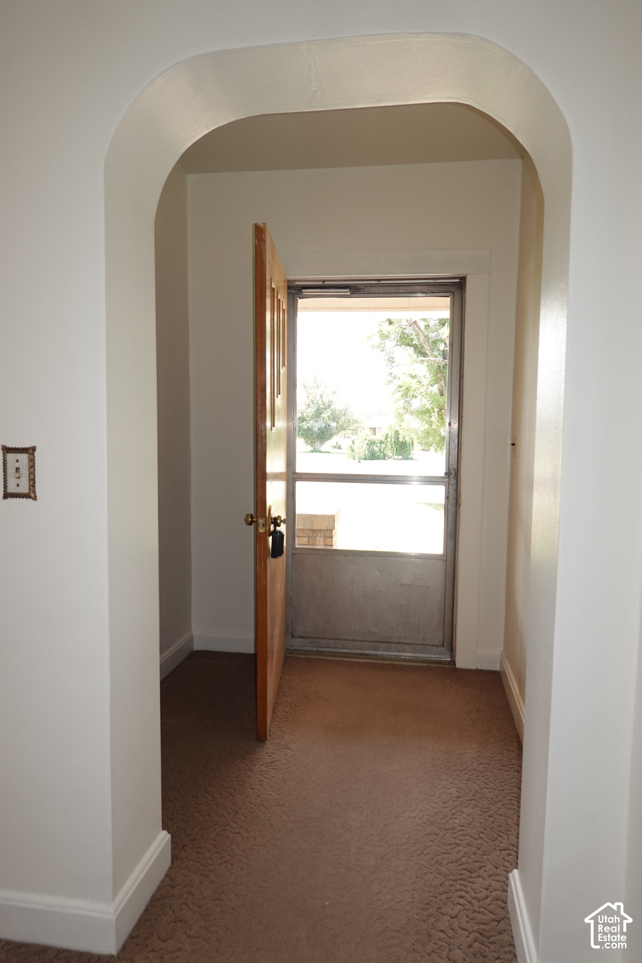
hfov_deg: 53.1
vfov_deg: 73.7
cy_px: 482
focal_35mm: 24
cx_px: 321
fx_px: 642
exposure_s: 1/80
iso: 125
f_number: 2.8
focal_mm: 9
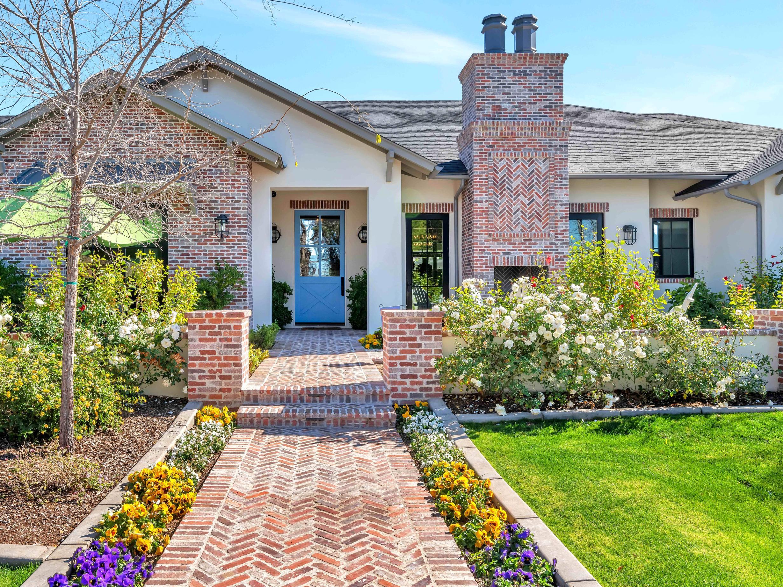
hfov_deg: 64.8
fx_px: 611
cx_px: 319
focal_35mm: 27
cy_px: 283
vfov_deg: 51.3
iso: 100
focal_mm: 23
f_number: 9
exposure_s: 1/400
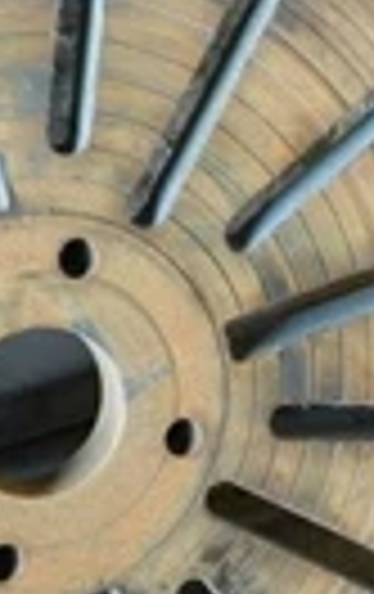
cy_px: 351
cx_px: 95
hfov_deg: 14.1
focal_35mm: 93
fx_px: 1510
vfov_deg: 22.3
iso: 400
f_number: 3.6
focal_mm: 5.1
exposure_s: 1/13
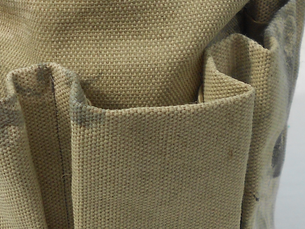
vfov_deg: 17.7
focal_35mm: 82
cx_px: 75
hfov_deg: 23.6
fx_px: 722
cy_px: 25
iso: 80
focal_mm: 4.6
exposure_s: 1/250
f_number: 3.2
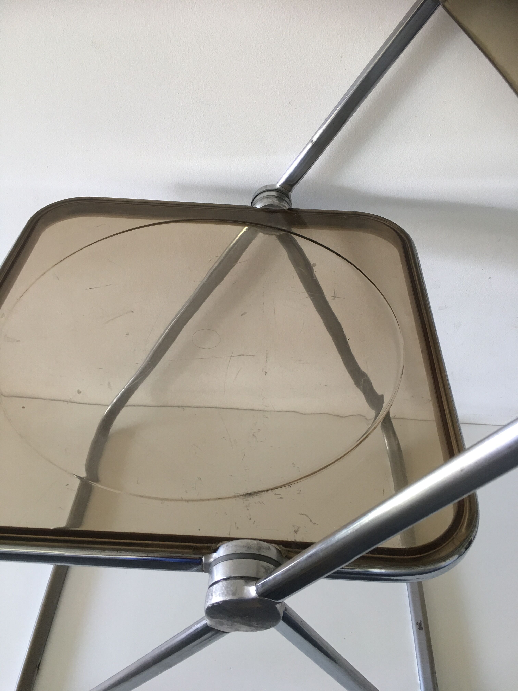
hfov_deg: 48.2
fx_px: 579
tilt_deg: -44.3
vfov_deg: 61.7
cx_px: 259
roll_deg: -0.8
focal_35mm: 29
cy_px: 346
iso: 40
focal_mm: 4.15
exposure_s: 1/17
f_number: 2.2
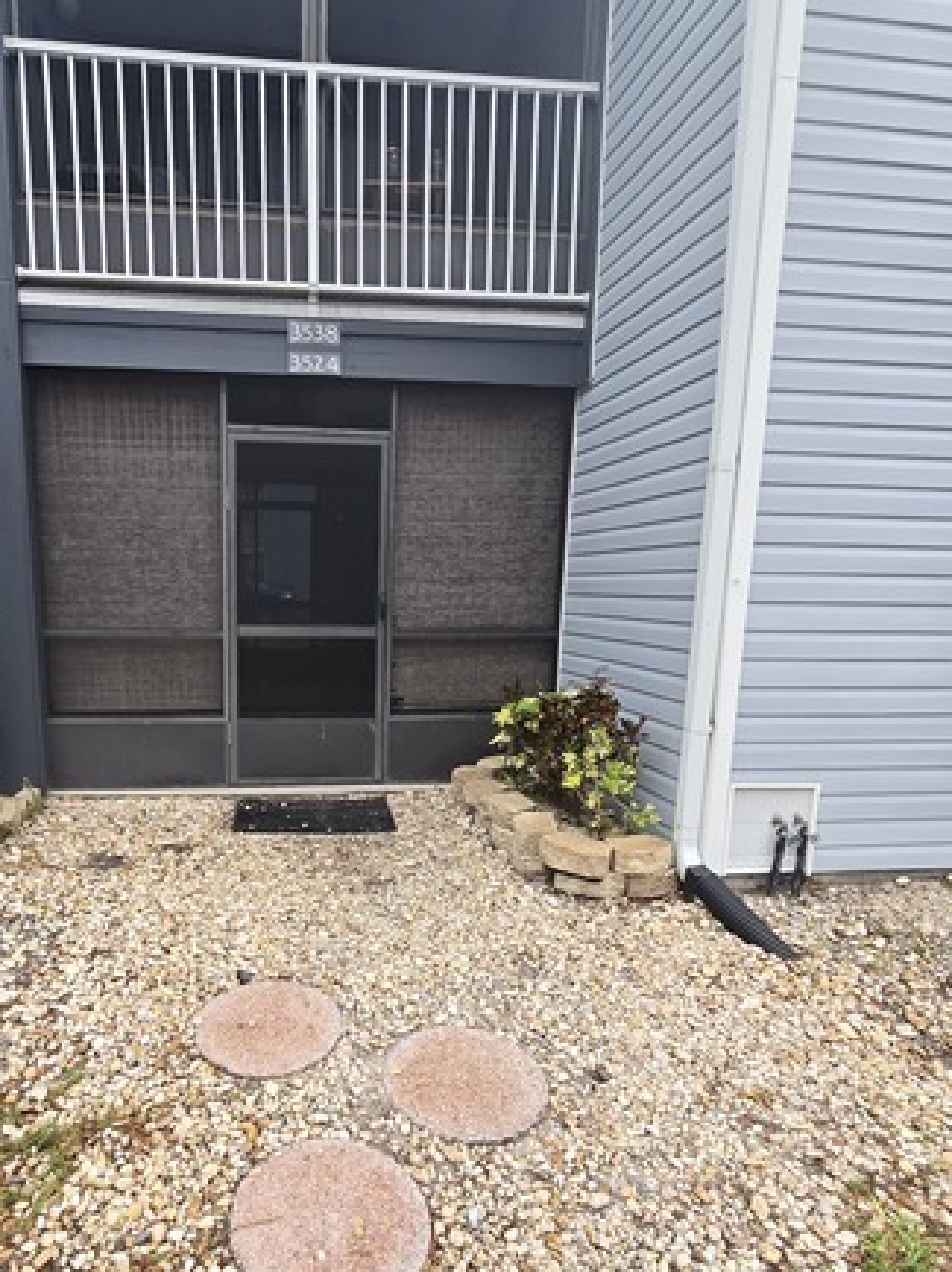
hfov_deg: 64.7
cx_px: 340
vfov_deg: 81.4
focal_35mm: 20
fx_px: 734
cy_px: 717
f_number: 2.2
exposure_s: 1/120
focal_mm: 2.2
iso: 64
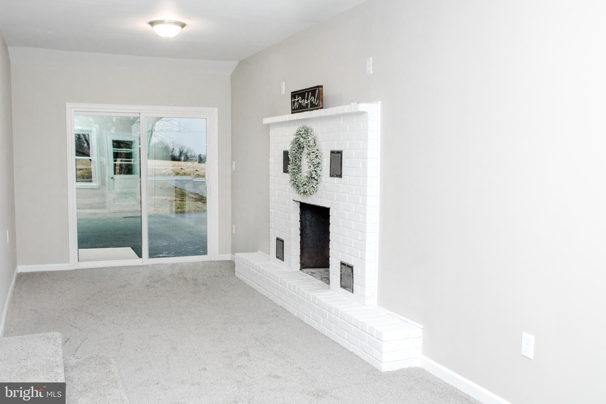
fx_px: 589
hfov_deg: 54.4
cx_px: 303
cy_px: 202
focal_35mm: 35
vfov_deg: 37.9
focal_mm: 35
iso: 400
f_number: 7.1
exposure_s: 1/200
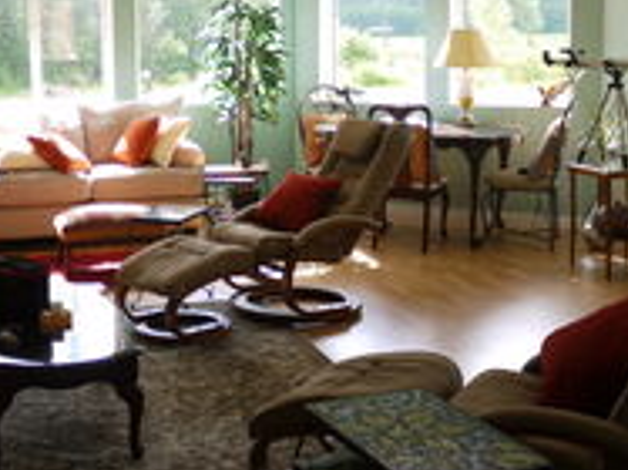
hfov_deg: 30.5
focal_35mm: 63
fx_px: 1142
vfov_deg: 23.2
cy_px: 154
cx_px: 205
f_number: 3.7
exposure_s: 1/80
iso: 100
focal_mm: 16
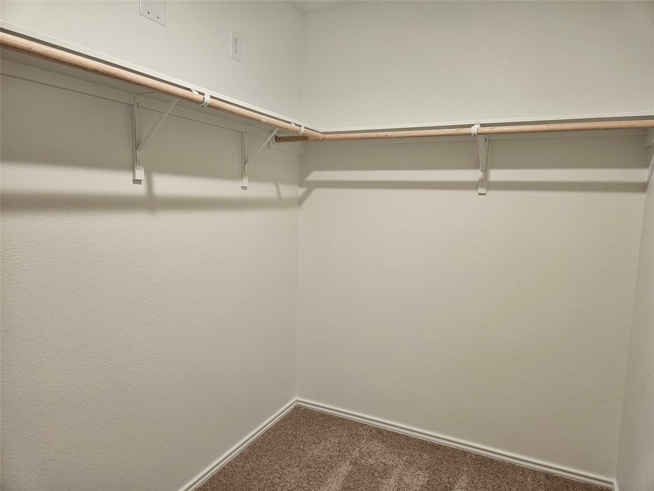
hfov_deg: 73.9
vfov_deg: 58.9
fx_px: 435
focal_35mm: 23
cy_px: 246
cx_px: 327
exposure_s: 1/120
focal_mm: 5.4
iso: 320
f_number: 1.8
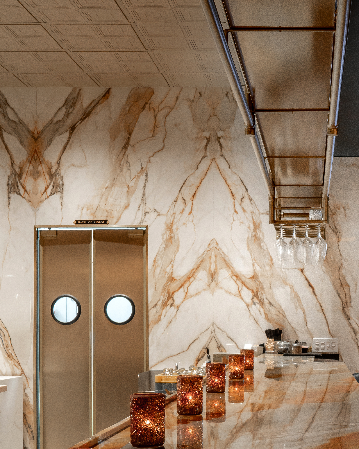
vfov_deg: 26.9
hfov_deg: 22.1
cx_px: 295
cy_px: 406
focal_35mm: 68
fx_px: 903
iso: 500
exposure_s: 1/2
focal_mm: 35
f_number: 11
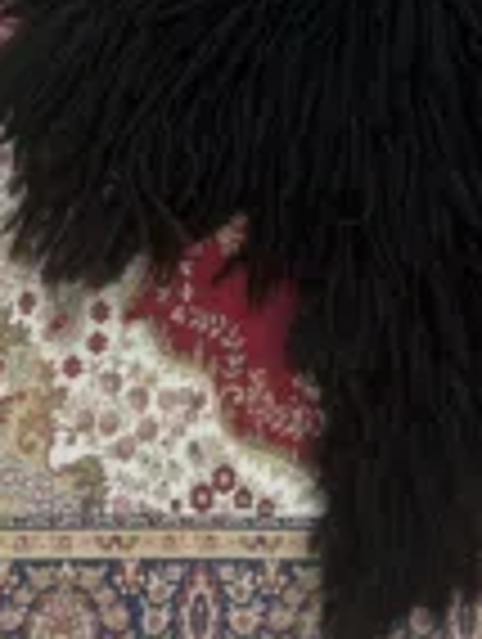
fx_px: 1351
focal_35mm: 73
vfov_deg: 24.6
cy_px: -81
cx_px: 347
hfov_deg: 20.1
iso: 50
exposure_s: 1/427
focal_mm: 5.7
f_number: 1.5
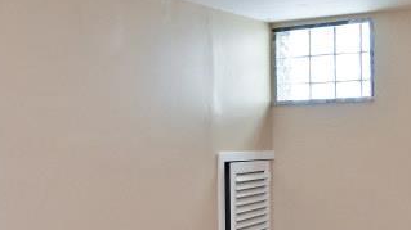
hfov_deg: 30.4
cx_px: 272
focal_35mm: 69
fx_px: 752
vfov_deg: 17.4
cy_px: 143
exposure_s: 1/80
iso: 200
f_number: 4.5
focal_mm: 14
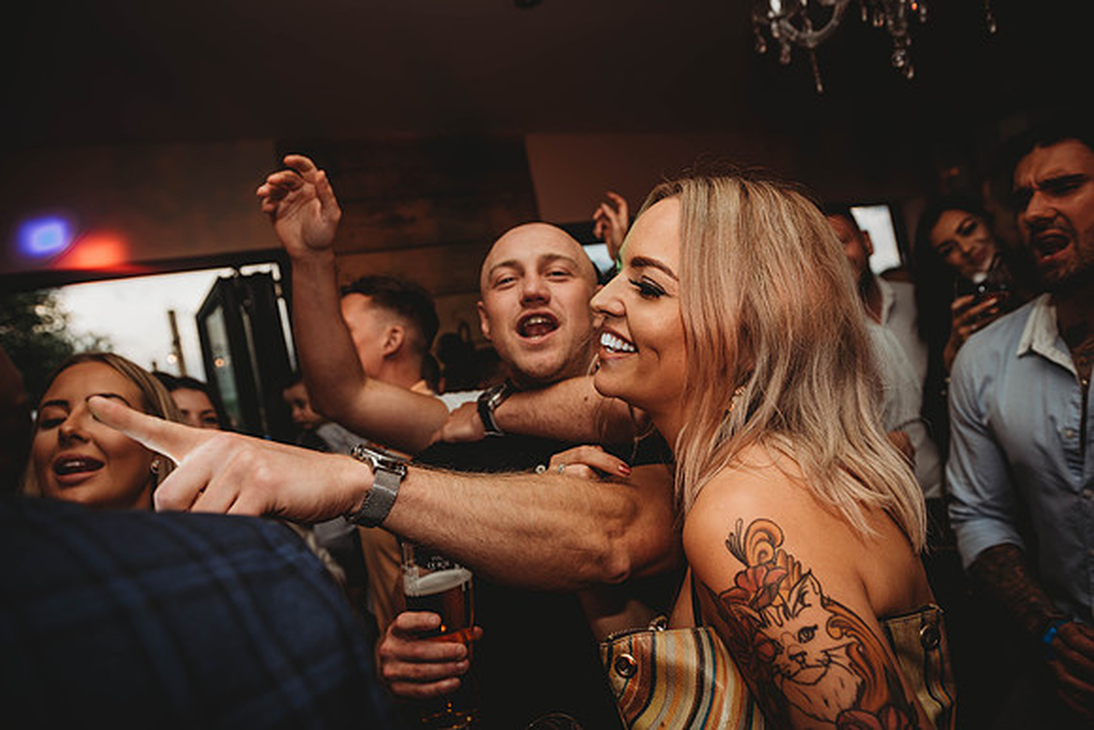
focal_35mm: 24
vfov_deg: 53.2
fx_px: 729
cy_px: 365
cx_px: 547
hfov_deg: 73.7
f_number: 4
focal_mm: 24
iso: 180
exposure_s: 1/80
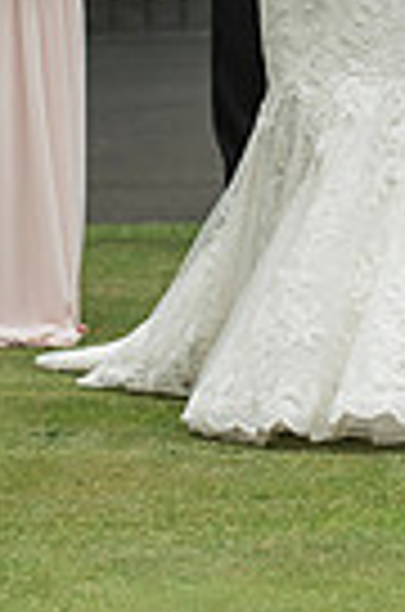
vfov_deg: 5.4
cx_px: 234
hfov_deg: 3.6
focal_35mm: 385
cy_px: 4
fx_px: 6530
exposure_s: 1/1600
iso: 800
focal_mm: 116
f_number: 4
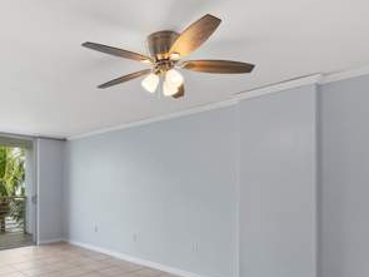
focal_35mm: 25
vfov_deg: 53.9
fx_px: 266
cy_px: 181
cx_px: 130
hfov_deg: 67.9
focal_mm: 16
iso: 100
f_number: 9
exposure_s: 1/3
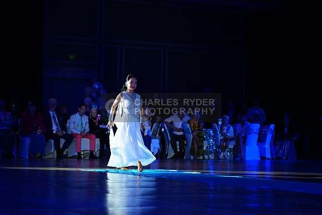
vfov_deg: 13.0
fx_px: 939
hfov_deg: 19.5
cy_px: 108
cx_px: 161
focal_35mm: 105
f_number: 4
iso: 2000
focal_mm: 105
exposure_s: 1/320
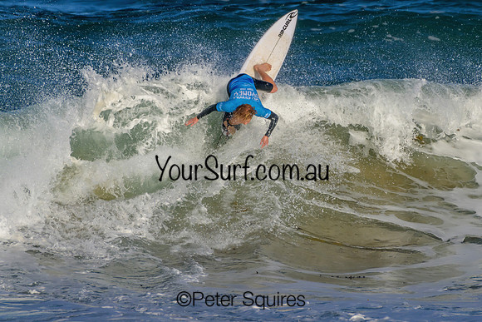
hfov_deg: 1.8
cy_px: 153
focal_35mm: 1157
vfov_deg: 1.2
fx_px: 15498
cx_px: 279
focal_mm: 1000
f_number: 11
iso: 1000
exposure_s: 1/3200
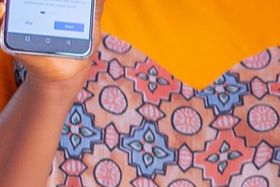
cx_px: 631
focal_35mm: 302
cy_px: 70
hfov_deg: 6.5
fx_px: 2350
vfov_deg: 4.6
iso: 200
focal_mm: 50
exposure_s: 1/160
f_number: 2.2
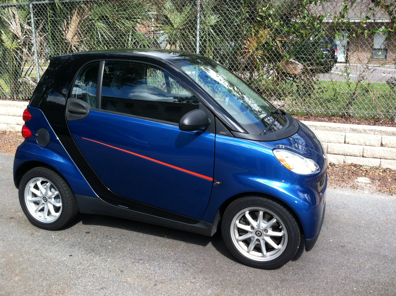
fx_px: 400
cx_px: 198
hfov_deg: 52.7
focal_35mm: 35
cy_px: 148
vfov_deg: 40.6
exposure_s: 1/326
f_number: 2.8
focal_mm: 3.85
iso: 80
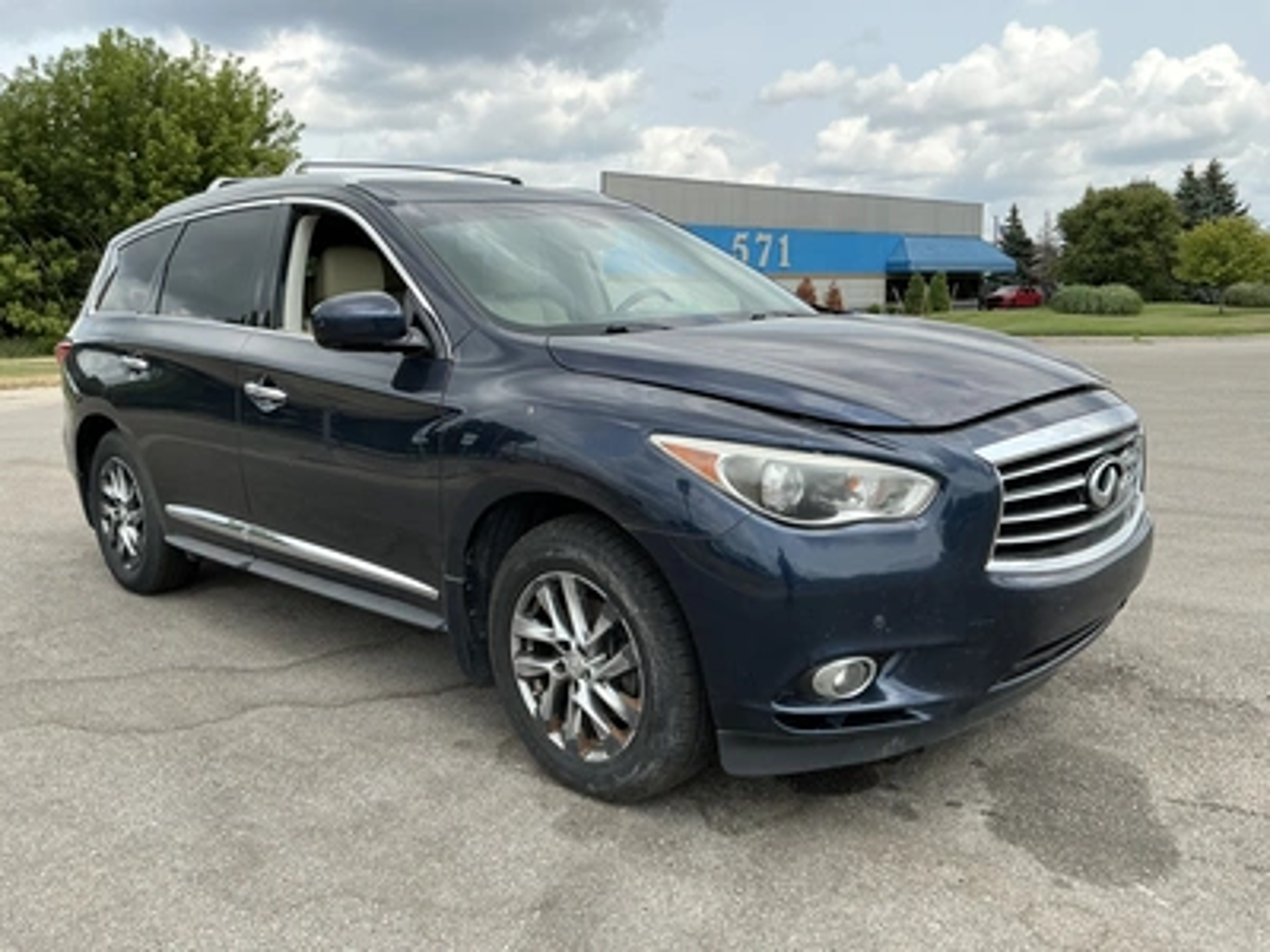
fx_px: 1027
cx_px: 635
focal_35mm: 28
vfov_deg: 49.7
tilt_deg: -6.3
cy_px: 476
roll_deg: +0.2
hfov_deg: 63.4
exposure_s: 1/1076
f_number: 1.8
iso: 25
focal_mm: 3
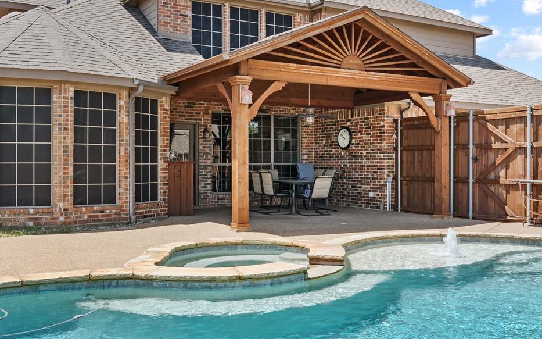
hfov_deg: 51.5
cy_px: 162
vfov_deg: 33.6
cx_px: 280
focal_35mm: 38
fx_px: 561
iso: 400
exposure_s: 1/50
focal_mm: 23
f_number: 10
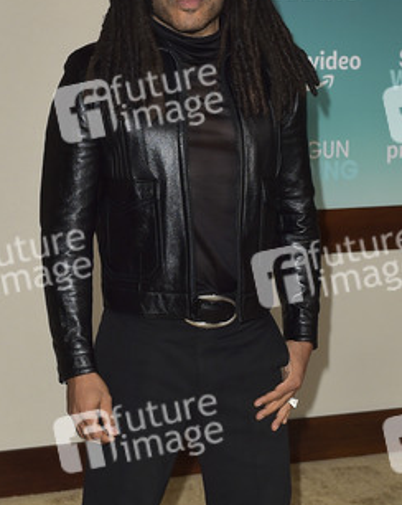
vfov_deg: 31.8
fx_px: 879
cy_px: 186
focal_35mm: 59
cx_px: 187
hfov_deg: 25.7
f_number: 6.3
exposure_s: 1/250
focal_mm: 48
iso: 400
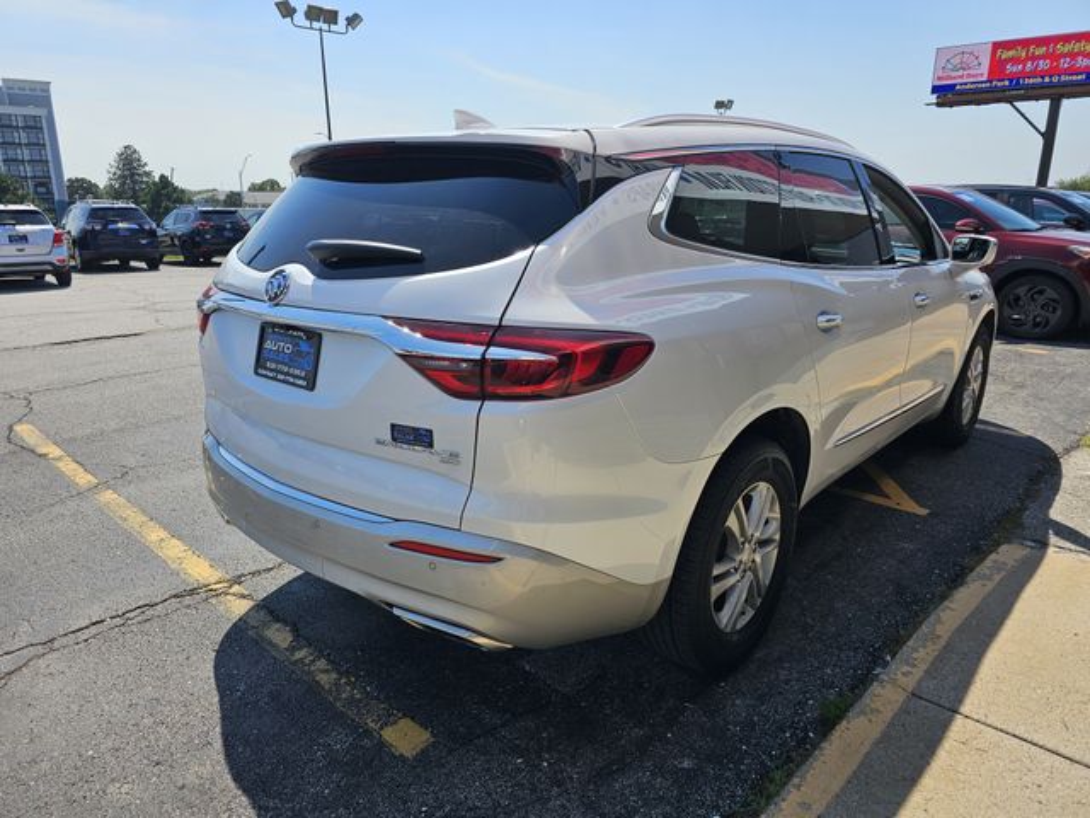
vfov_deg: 58.9
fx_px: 724
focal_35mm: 23
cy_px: 409
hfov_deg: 73.9
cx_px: 545
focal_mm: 6.3
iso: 10
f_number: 1.7
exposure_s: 1/883
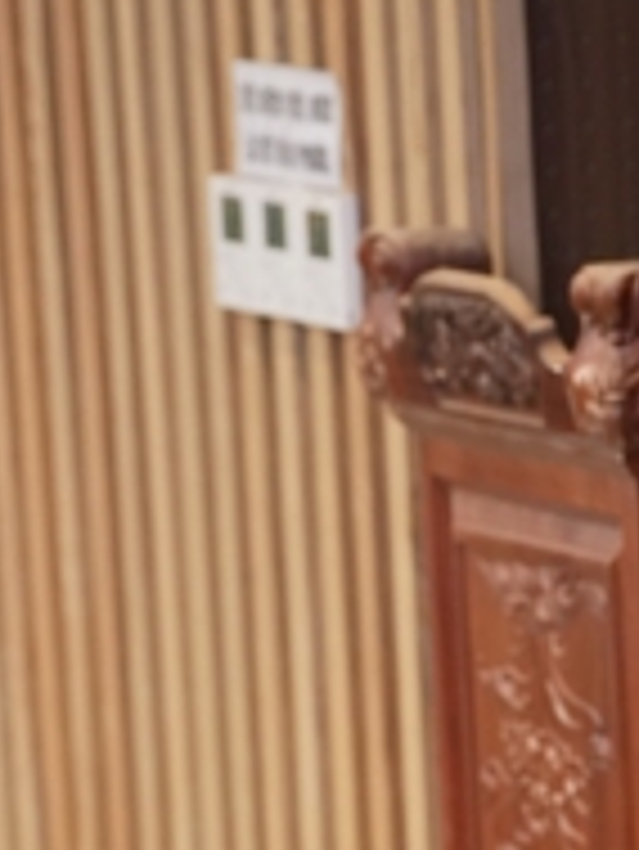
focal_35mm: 384
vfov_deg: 5.1
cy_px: 1070
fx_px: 9441
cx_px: 713
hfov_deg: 3.9
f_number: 2.8
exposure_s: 1/125
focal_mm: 116
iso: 4000
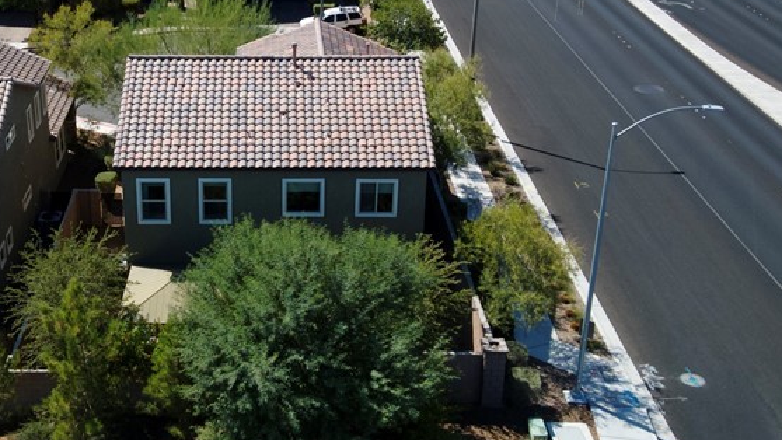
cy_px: 142
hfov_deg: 42.3
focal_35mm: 48
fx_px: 995
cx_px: 259
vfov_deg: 24.8
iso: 100
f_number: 2.8
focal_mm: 4.5
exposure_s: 1/500
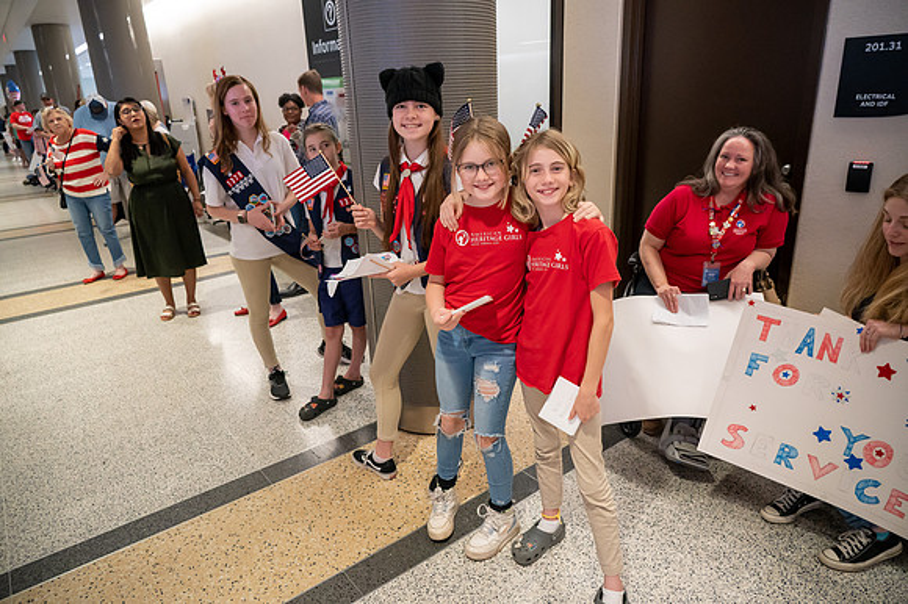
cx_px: 454
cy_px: 302
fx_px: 605
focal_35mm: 24
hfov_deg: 73.8
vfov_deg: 53.1
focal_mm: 24
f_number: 4
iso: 7200
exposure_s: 1/200
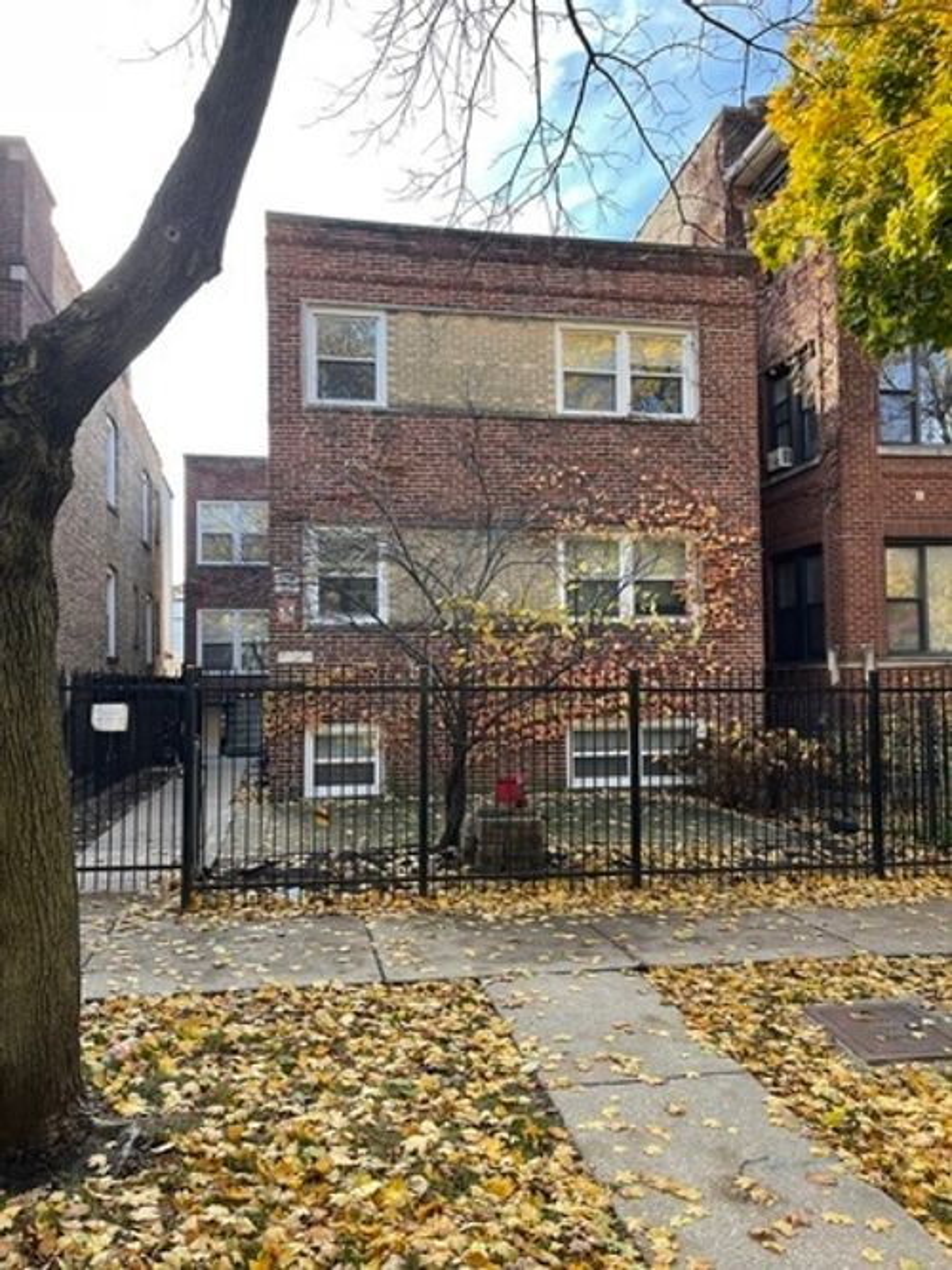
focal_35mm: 25
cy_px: 635
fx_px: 917
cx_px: 476
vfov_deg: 69.4
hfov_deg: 54.9
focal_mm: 5.1
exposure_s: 1/340
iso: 32
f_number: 1.6
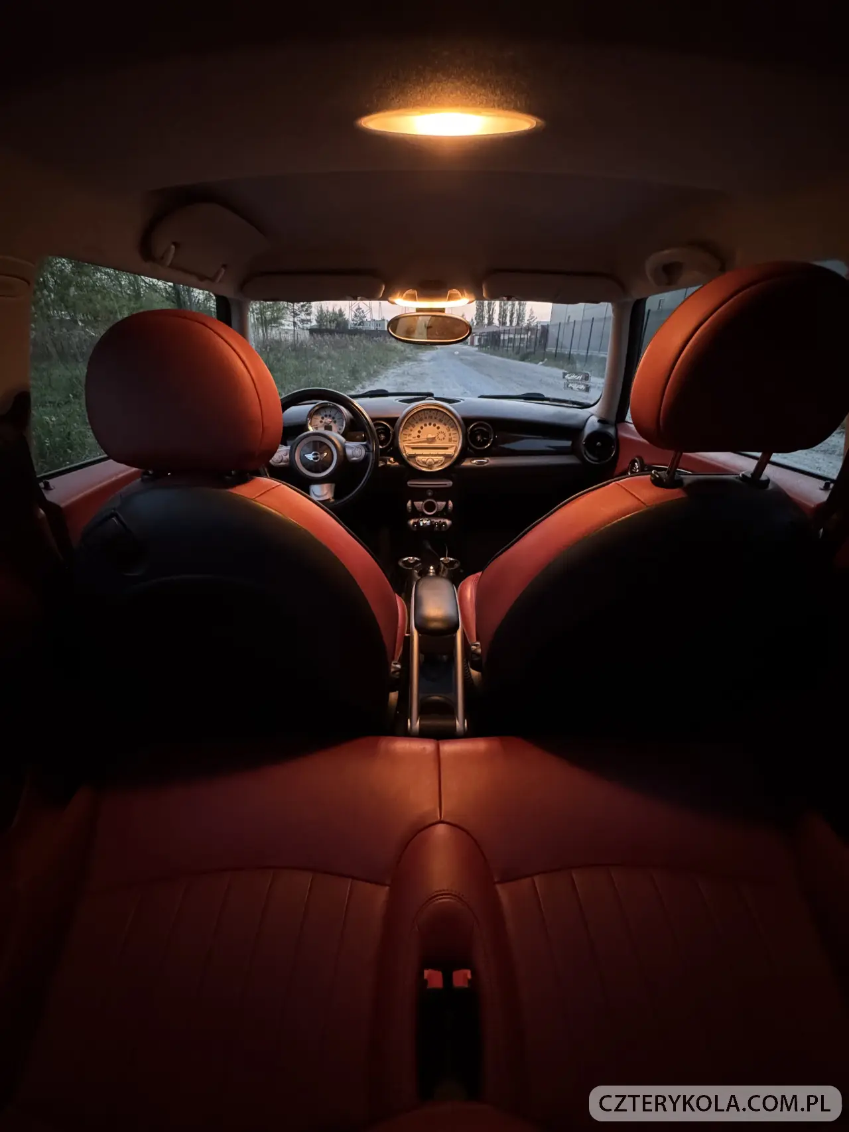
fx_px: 458
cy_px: 566
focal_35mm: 14
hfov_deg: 85.7
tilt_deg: -26.2
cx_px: 424
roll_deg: -1.5
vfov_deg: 102.1
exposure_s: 1/33
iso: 1600
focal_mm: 2.22
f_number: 2.2
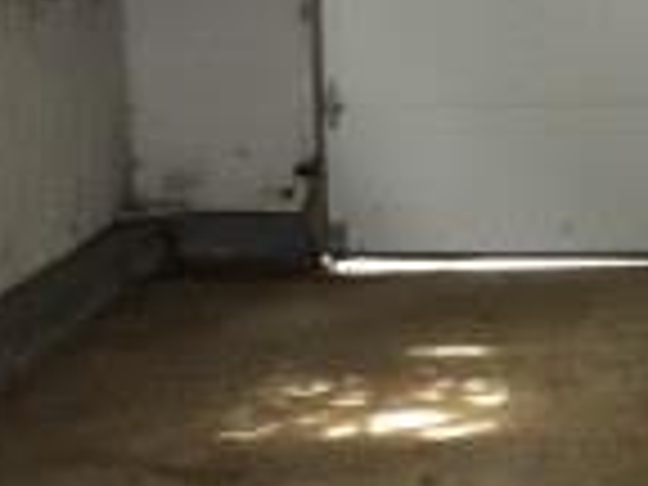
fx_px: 2003
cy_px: 284
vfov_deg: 13.8
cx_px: 760
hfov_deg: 17.6
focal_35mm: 107
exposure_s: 1/33
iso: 400
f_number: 3.2
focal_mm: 4.3
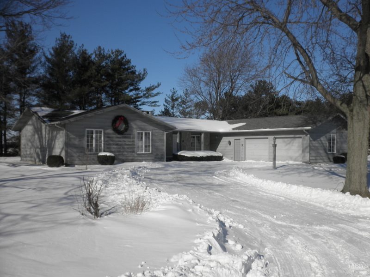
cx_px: 185
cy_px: 138
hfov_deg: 52.6
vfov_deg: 40.7
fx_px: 374
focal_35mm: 35
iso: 64
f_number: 9.1
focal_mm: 6.1
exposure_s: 1/320
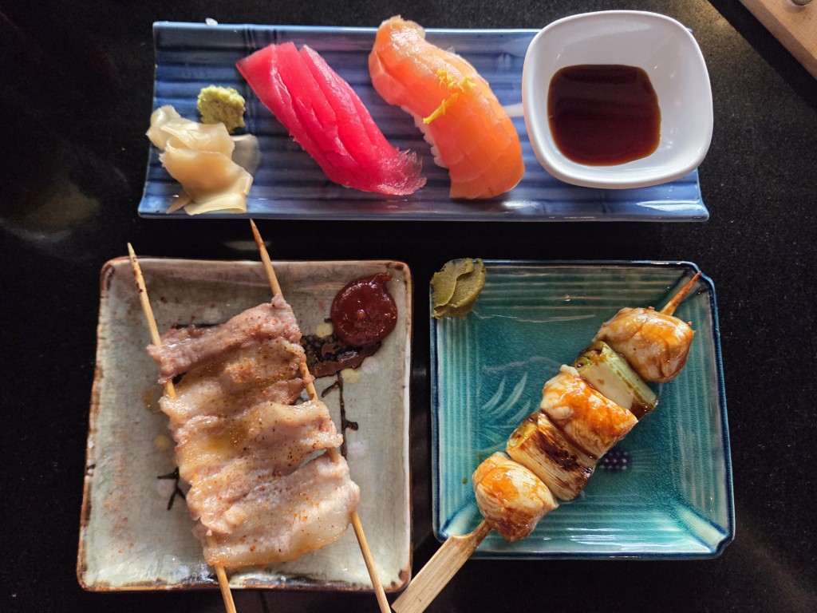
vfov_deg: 58.9
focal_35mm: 23
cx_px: 408
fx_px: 543
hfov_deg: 73.9
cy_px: 306
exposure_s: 1/101
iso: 500
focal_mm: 5.4
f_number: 1.8
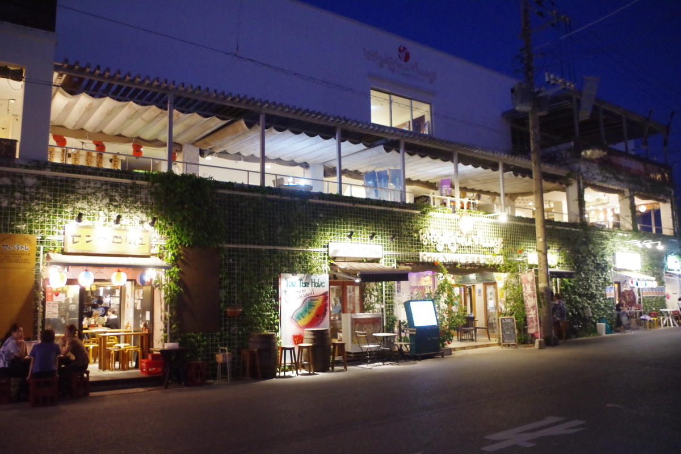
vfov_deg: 47.9
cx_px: 340
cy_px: 227
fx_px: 511
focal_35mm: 27
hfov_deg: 67.4
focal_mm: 18
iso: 3200
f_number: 4
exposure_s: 1/50
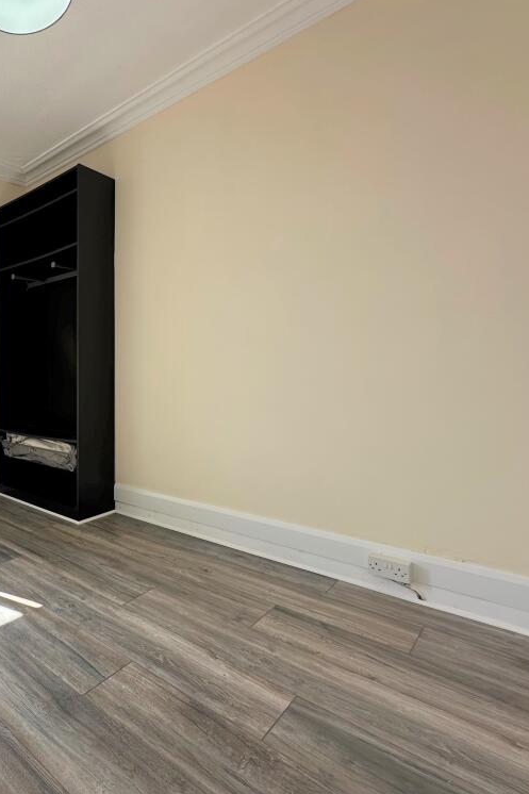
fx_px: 441
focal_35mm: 20
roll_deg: -0.2
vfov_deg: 84.0
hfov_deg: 53.5
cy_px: 386
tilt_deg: -0.9
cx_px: 45
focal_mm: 2.22
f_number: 2.2
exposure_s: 1/139
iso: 40
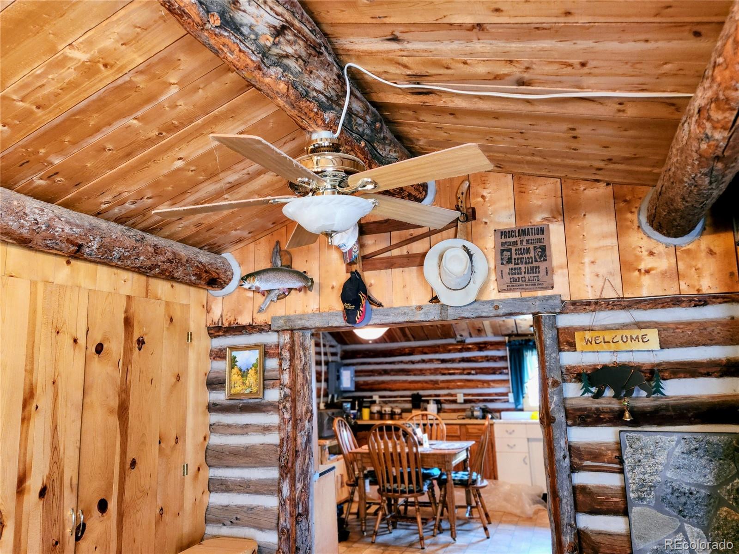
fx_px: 491
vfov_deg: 58.9
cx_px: 370
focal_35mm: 23
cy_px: 277
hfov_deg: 73.9
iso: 320
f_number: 1.8
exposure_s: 1/60
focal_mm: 5.4
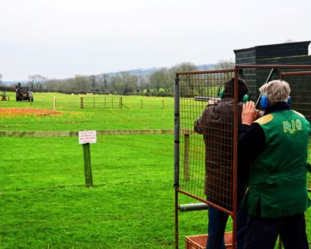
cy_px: 125
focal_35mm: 57
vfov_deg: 26.7
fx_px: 525
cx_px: 155
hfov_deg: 33.0
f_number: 16
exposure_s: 1/100
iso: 400
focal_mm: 28
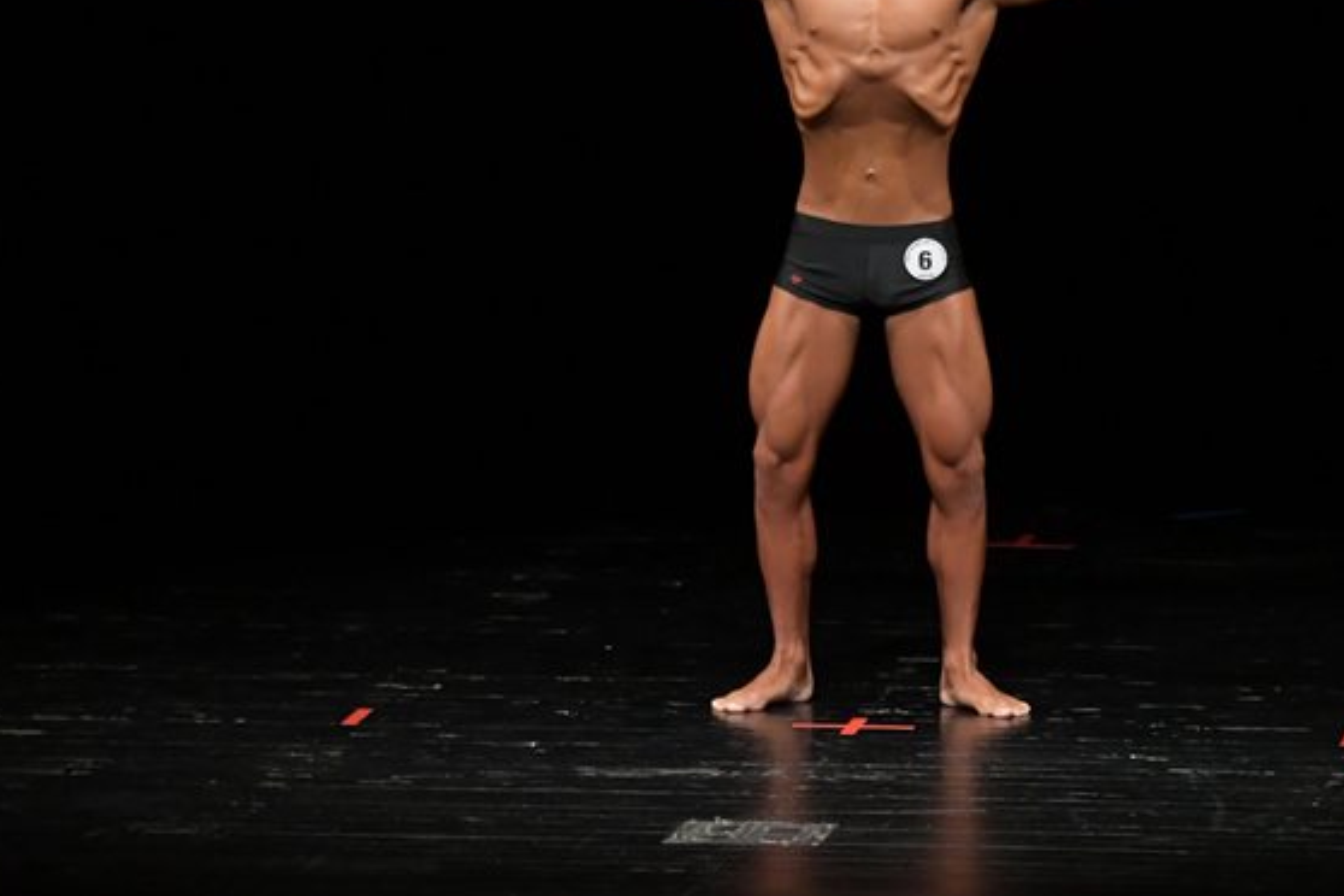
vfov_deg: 3.9
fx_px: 13215
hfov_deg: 5.8
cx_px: 878
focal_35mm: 354
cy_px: 282
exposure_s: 1/400
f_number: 5.6
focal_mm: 170
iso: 3200
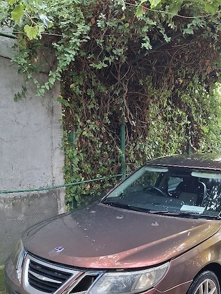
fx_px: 357
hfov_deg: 34.0
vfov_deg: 43.8
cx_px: 153
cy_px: 206
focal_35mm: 42
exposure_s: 1/179
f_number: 1.8
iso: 50
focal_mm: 5.54
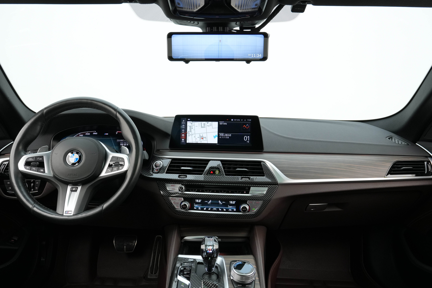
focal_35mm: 27
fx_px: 324
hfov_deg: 67.4
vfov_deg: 47.9
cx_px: 216
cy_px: 144
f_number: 7.1
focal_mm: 18
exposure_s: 1/30
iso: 1000
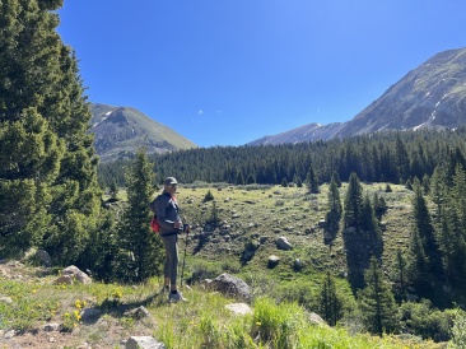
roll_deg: +1.8
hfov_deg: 67.3
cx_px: 233
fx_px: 350
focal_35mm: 26
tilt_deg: +8.2
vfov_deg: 53.0
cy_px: 174
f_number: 1.5
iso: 50
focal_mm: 5.7
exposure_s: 1/2632
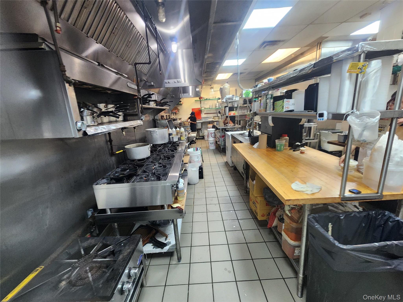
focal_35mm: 13
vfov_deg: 89.9
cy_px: 151
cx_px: 202
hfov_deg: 106.2
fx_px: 151
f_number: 2.2
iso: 400
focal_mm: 2.2
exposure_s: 1/60
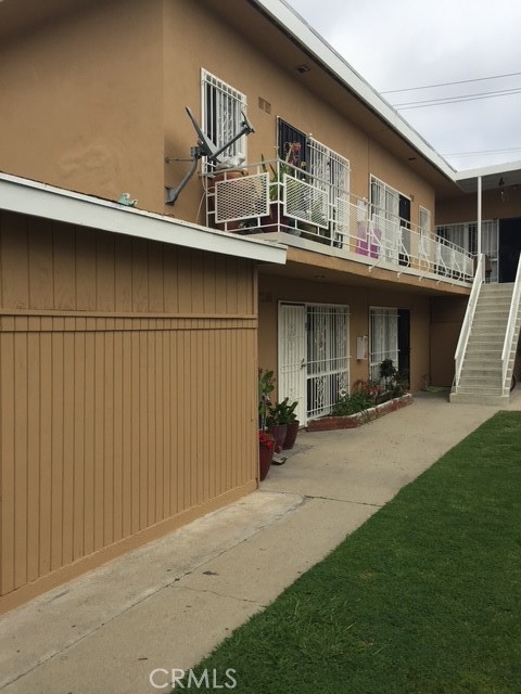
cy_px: 347
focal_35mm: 29
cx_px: 260
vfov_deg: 61.7
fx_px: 582
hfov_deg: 48.2
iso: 32
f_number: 2.2
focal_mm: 4.15
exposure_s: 1/2083
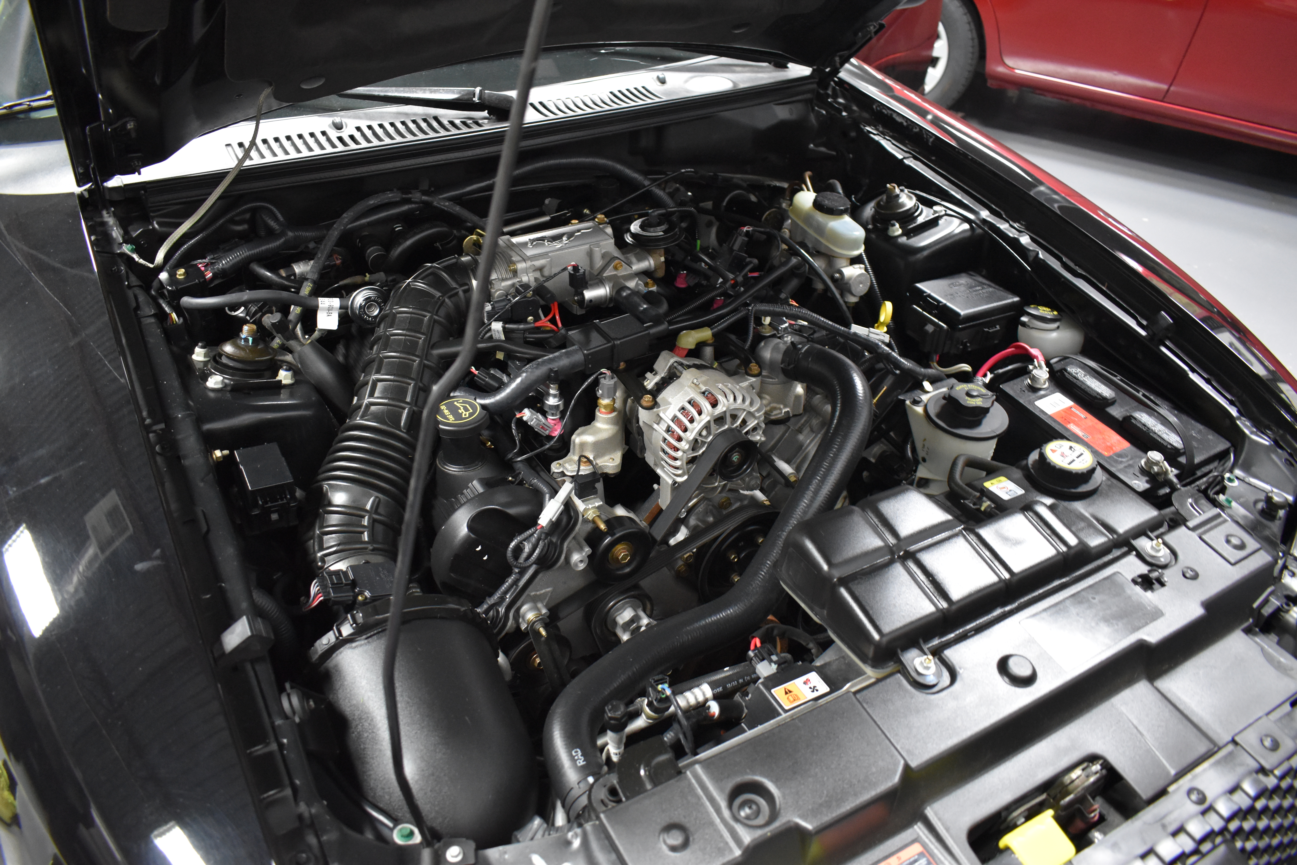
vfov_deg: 47.9
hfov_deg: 67.4
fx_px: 973
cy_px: 432
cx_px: 648
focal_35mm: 27
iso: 2000
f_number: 3.5
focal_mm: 18
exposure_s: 1/30
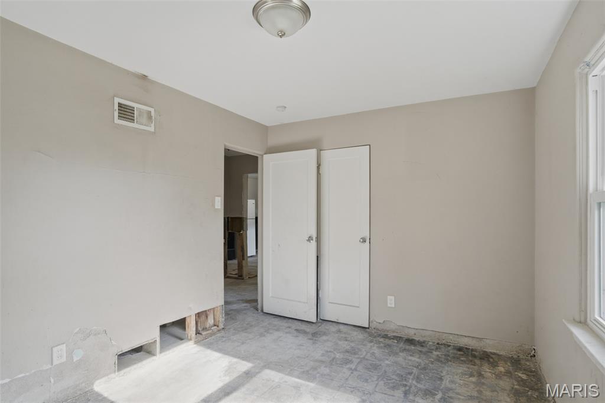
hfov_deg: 90.0
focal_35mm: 18
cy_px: 202
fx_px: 302
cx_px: 302
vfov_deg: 67.3
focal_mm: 18
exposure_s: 1/40
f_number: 6.3
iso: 320
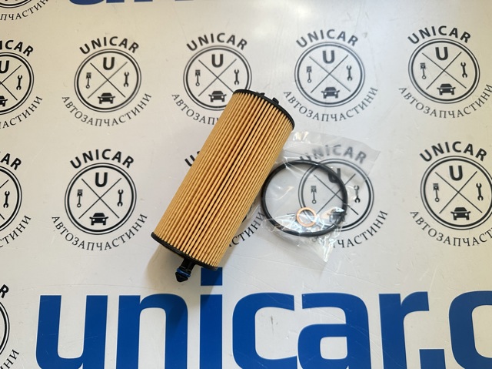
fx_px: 341
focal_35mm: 24
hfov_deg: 71.6
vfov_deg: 56.8
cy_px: 184
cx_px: 246
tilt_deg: -79.2
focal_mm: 6.86
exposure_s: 1/60
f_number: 1.78
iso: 320
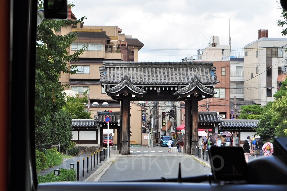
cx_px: 144
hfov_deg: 24.6
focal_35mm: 82
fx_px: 657
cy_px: 96
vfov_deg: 16.5
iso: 200
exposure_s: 1/160
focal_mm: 55
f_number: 9
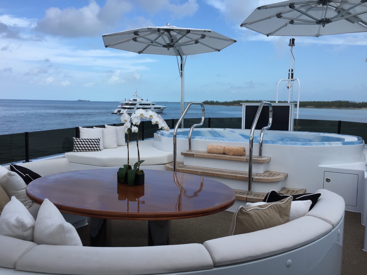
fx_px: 307
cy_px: 138
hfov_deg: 61.7
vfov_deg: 48.2
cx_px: 184
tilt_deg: -6.9
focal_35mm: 29
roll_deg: -1.6
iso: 32
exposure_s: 1/1464
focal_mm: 4.15
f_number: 2.2
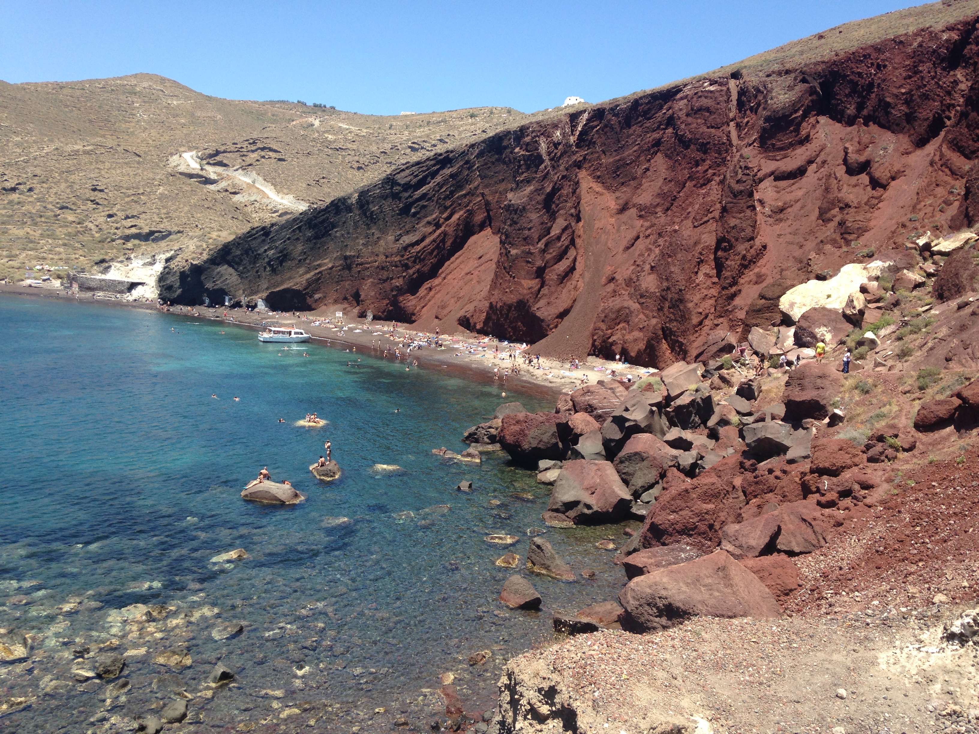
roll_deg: -3.3
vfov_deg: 42.9
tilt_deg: -6.8
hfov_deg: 55.4
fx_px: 933
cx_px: 490
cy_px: 367
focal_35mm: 33
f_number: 2.4
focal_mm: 4.12
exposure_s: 1/1004
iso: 50
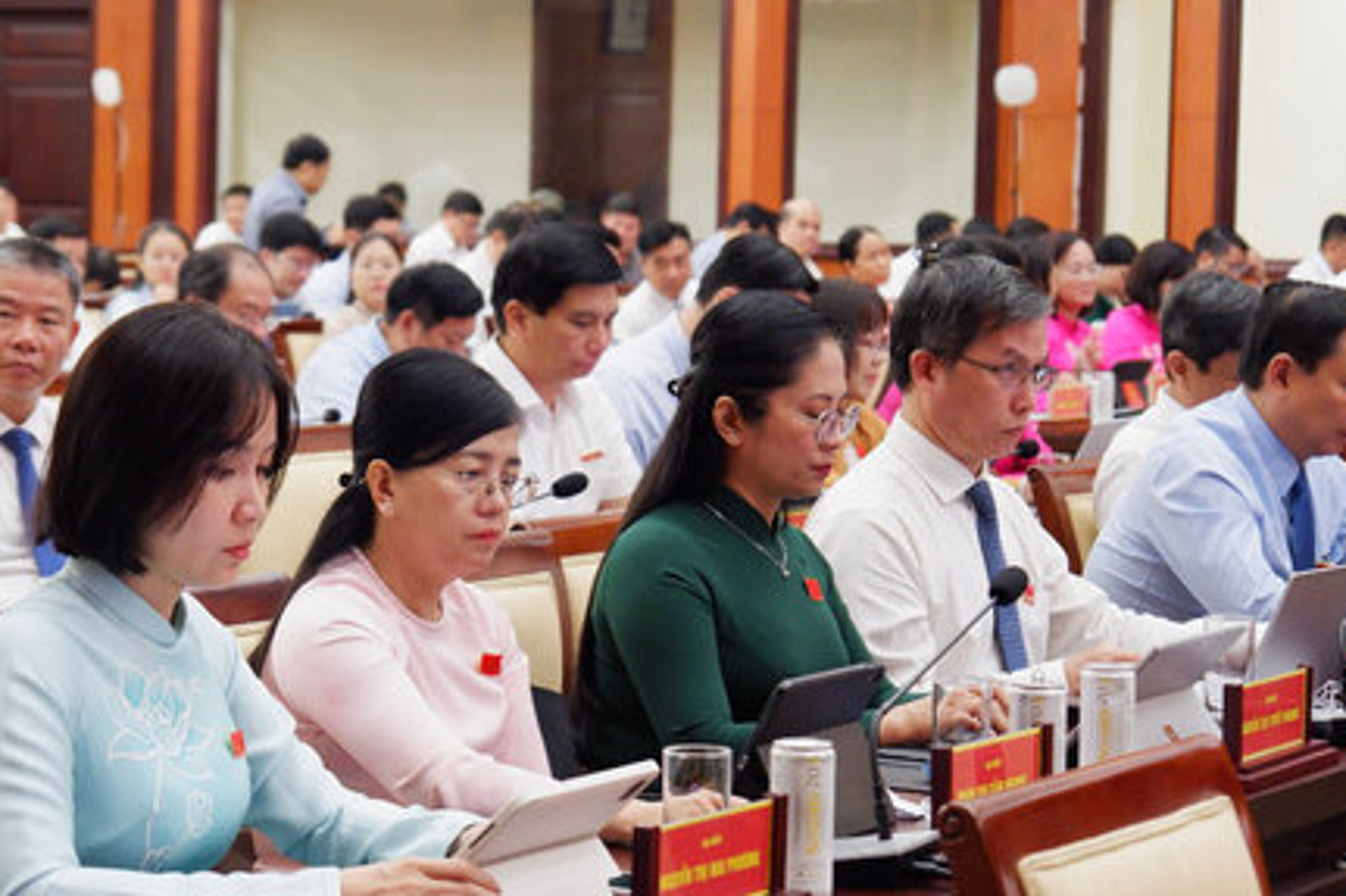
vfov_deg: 14.5
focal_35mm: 94
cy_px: 409
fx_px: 3513
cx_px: 562
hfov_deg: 21.7
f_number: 4
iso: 2000
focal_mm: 50.5
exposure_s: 1/105
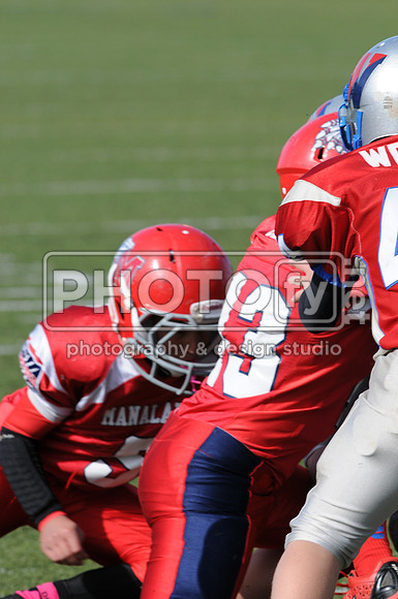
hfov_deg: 3.0
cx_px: 199
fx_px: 7484
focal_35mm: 450
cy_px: 300
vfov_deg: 4.6
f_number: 8
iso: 200
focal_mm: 300
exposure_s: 1/500
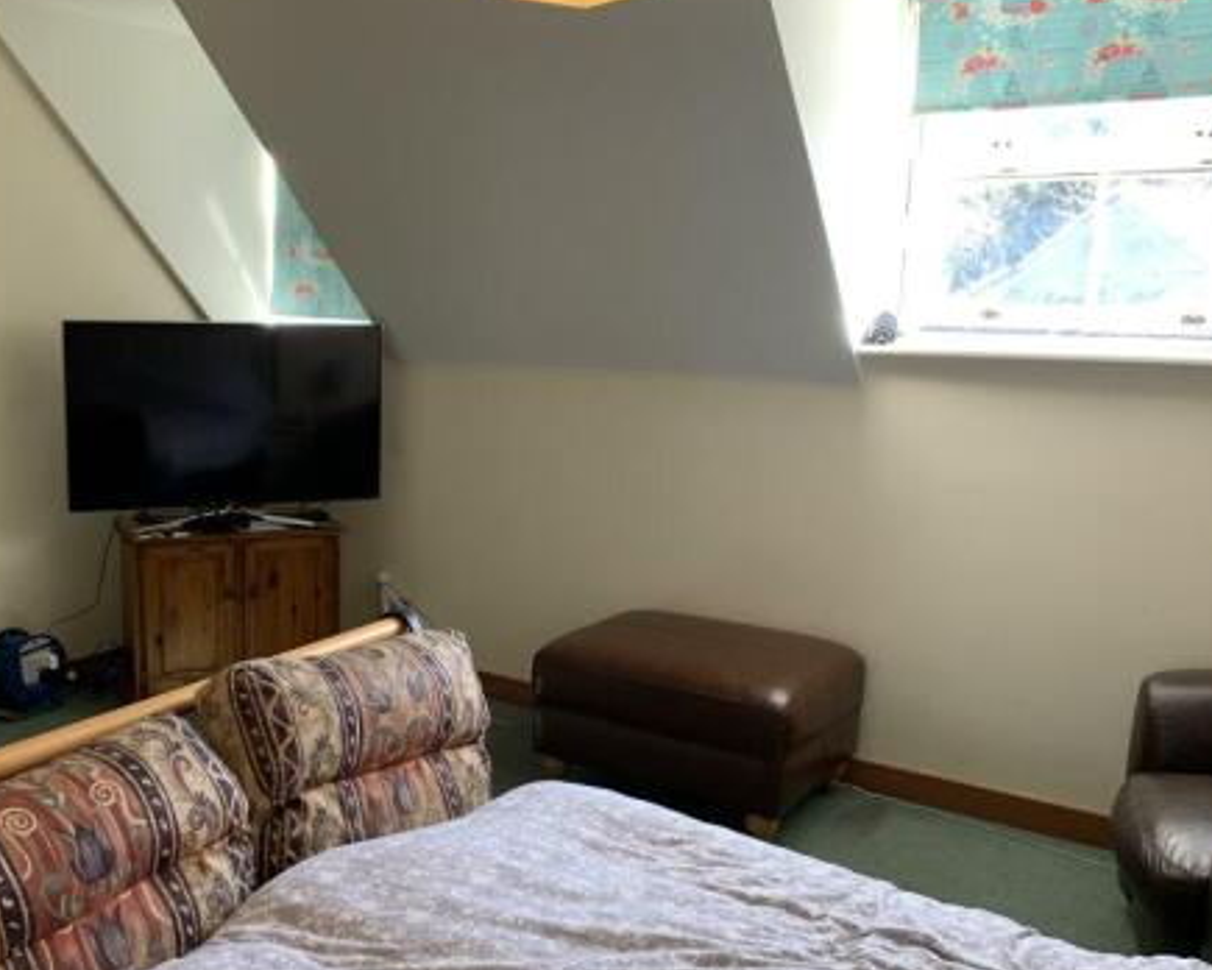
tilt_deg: -8.0
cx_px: 417
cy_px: 523
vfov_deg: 43.3
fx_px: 1220
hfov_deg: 52.0
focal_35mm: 34
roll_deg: -0.7
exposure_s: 1/50
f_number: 1.8
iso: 80
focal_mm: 4.25
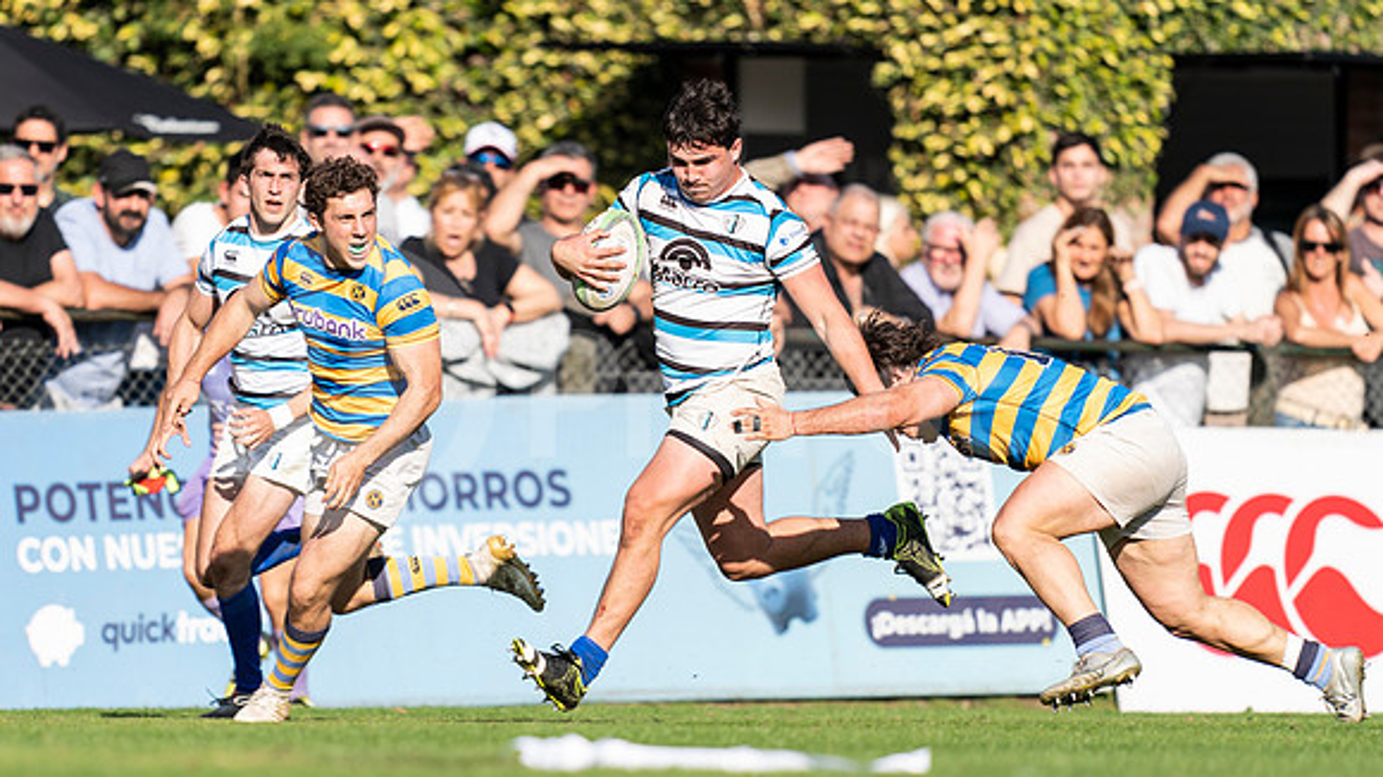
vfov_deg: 1.8
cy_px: 506
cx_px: 501
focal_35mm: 665
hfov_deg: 3.3
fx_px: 24373
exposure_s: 1/1250
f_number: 2.8
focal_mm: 400
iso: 100
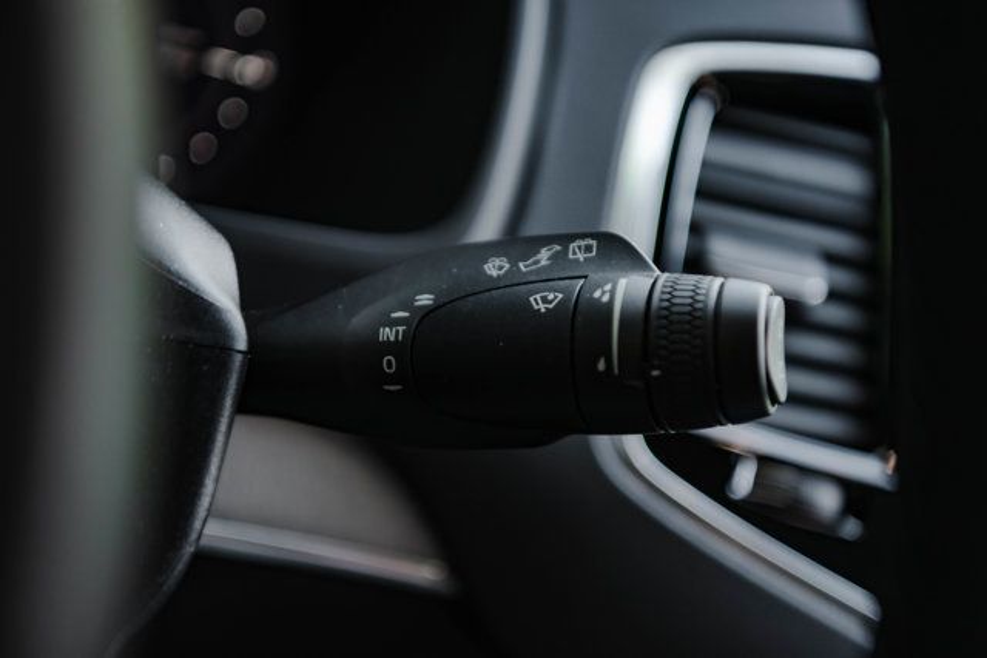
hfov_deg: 38.2
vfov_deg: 26.0
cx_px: 494
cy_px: 329
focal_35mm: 52
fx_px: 1426
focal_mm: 52
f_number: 2.8
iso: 1250
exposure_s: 1/200
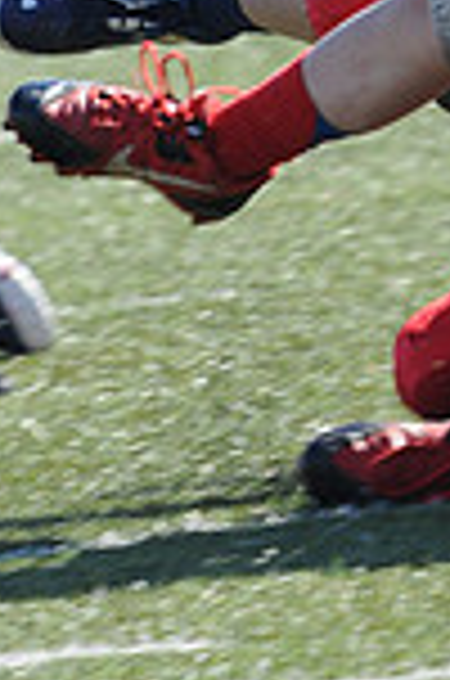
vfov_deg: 1.2
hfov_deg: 0.8
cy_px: -423
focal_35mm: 1733
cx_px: 794
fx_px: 32641
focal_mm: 300
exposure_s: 1/500
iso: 200
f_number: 5.6
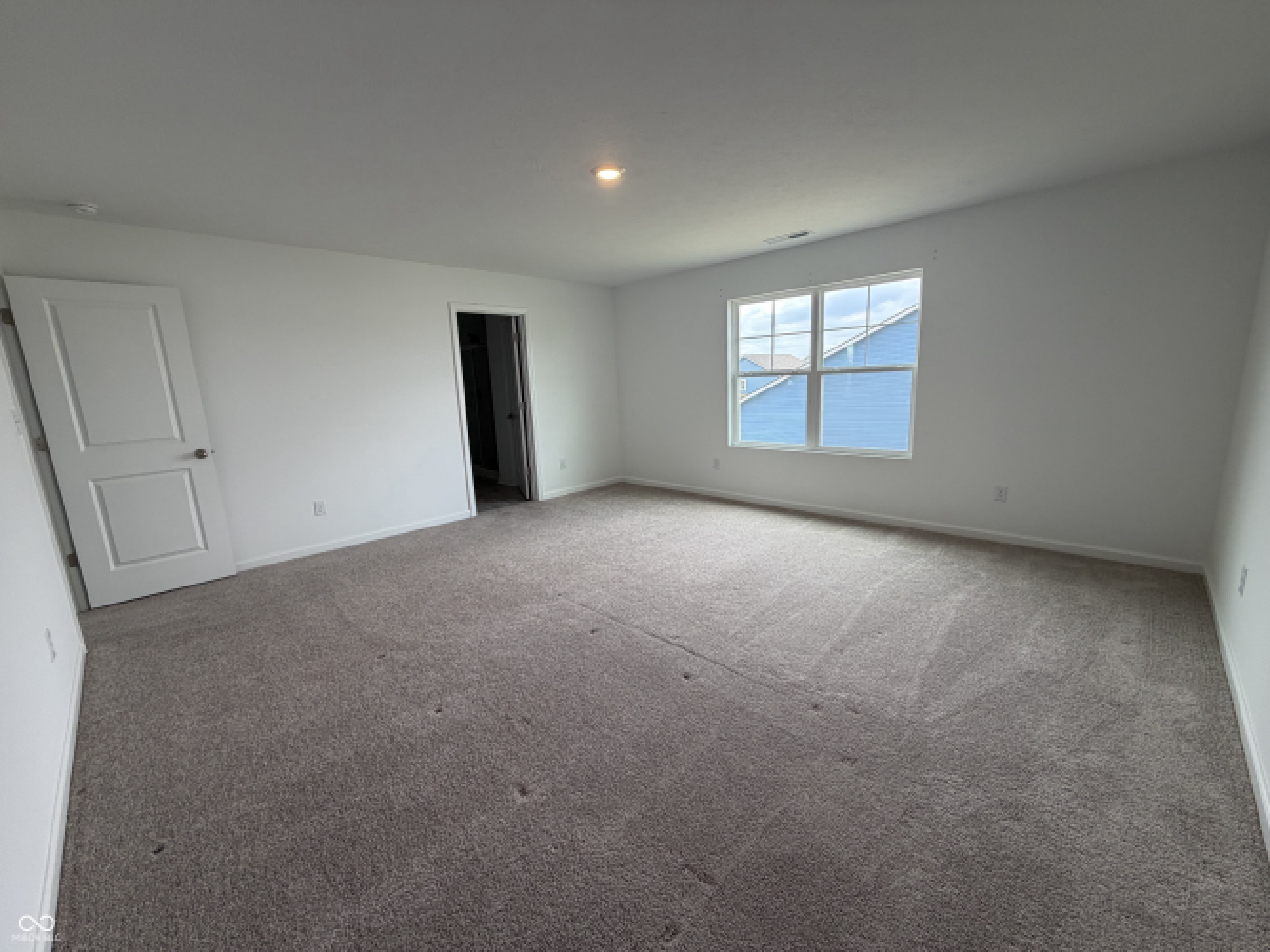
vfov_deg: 85.7
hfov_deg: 102.1
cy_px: 476
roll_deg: +3.1
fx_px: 514
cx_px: 635
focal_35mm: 14
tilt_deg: -10.9
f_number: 2.2
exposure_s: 1/120
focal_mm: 2.22
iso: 80
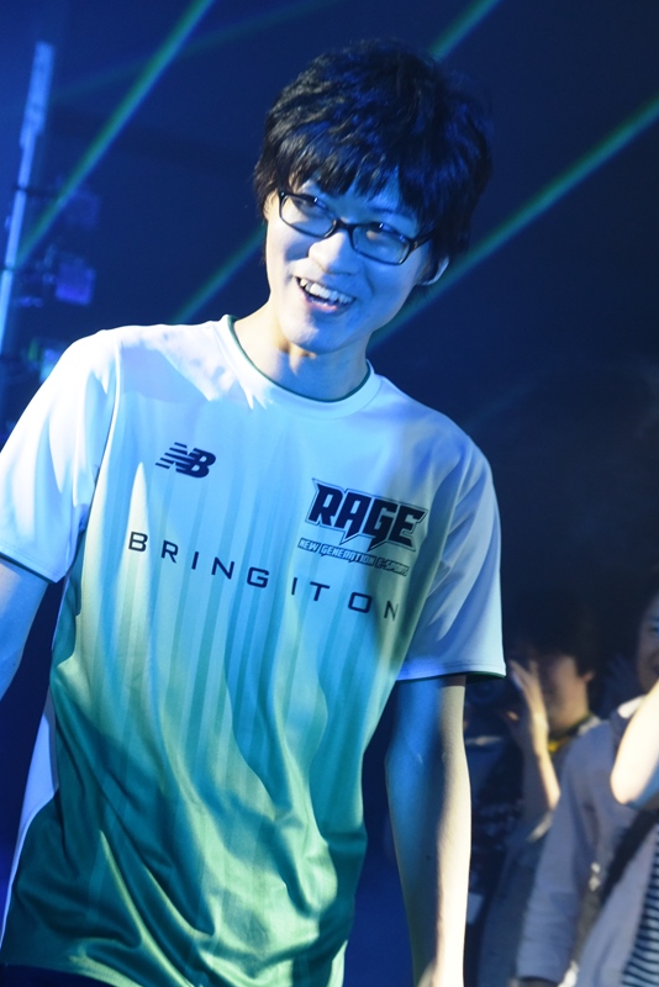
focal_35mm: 128
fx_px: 3511
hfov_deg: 10.7
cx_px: 403
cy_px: 623
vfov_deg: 16.0
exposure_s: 1/125
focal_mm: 100
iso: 2000
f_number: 6.3
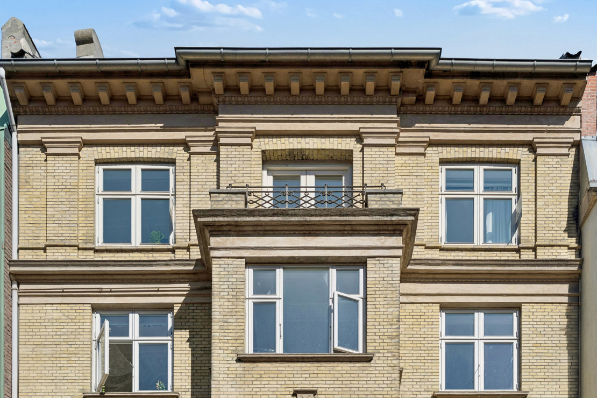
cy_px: 199
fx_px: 1169
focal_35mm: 70
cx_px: 298
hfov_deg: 28.6
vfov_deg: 19.3
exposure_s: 1/2000
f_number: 8
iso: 200
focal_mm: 47
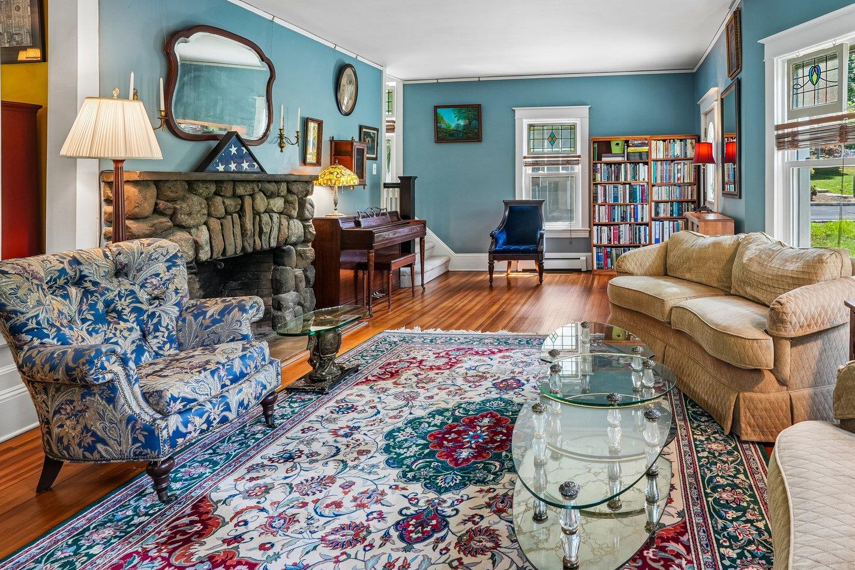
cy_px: 183
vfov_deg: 53.8
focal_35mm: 23
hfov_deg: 73.7
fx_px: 546
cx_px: 574
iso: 400
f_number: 9
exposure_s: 1/10
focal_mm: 16
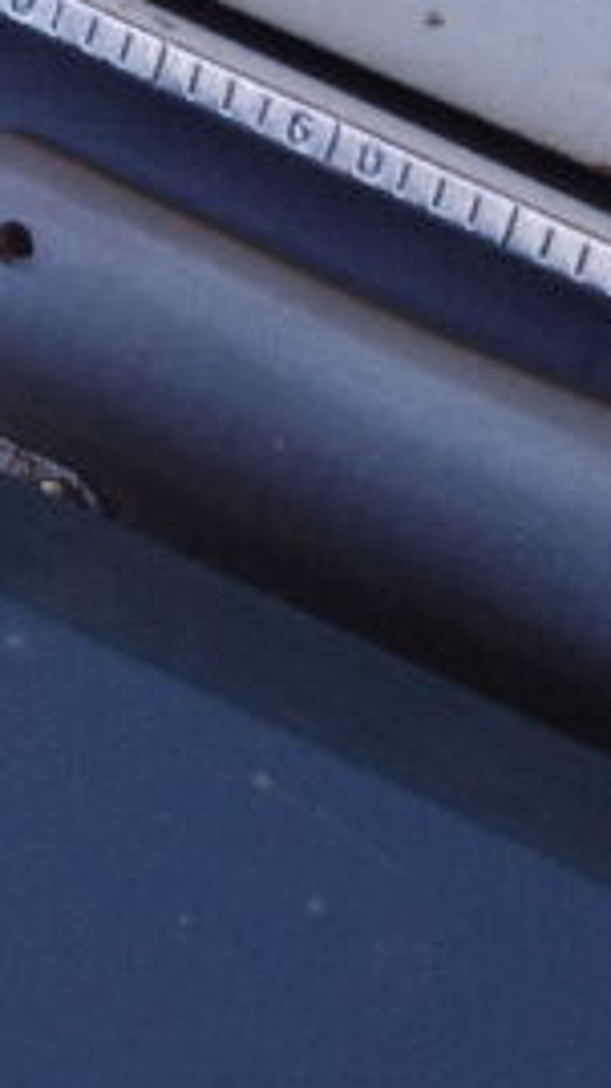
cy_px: 328
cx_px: -235
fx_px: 6981
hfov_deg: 5.0
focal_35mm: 242
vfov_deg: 8.9
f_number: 8
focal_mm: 24.38
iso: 800
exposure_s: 1/100
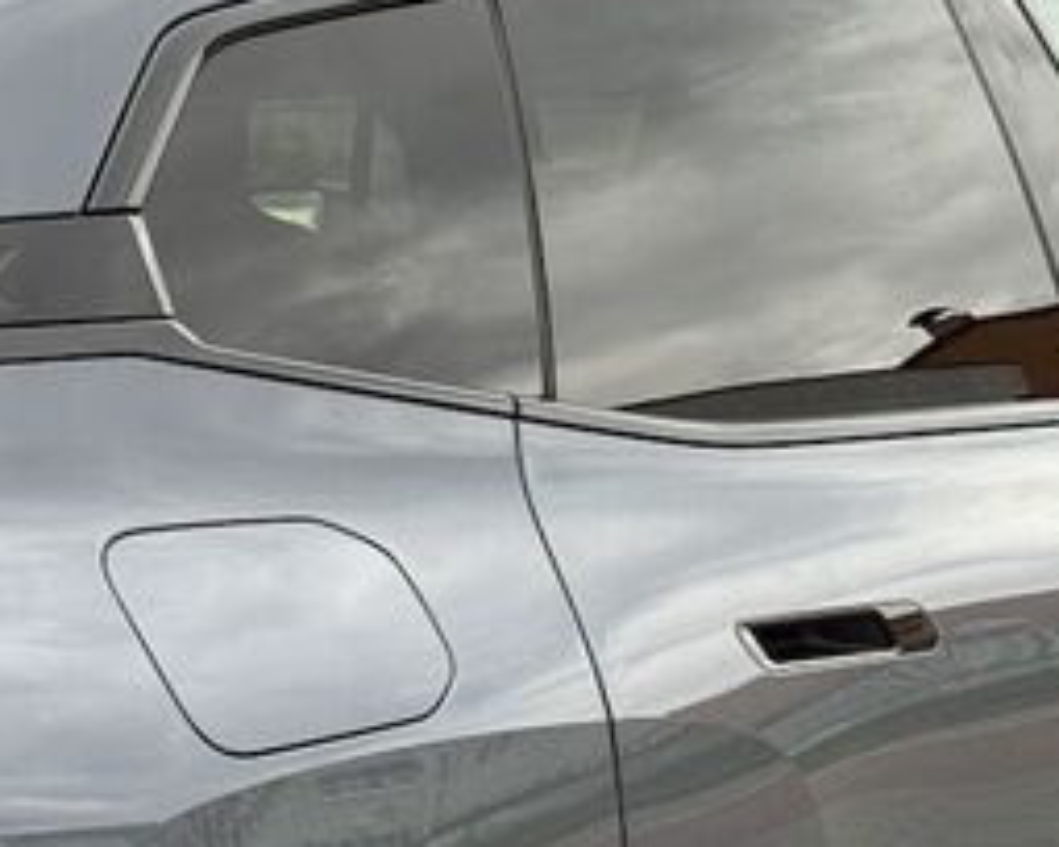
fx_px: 4231
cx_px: -341
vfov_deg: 11.3
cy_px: 905
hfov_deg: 13.7
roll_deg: +0.0
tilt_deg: -9.6
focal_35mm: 135
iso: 100
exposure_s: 1/270
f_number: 1.78
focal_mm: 6.76
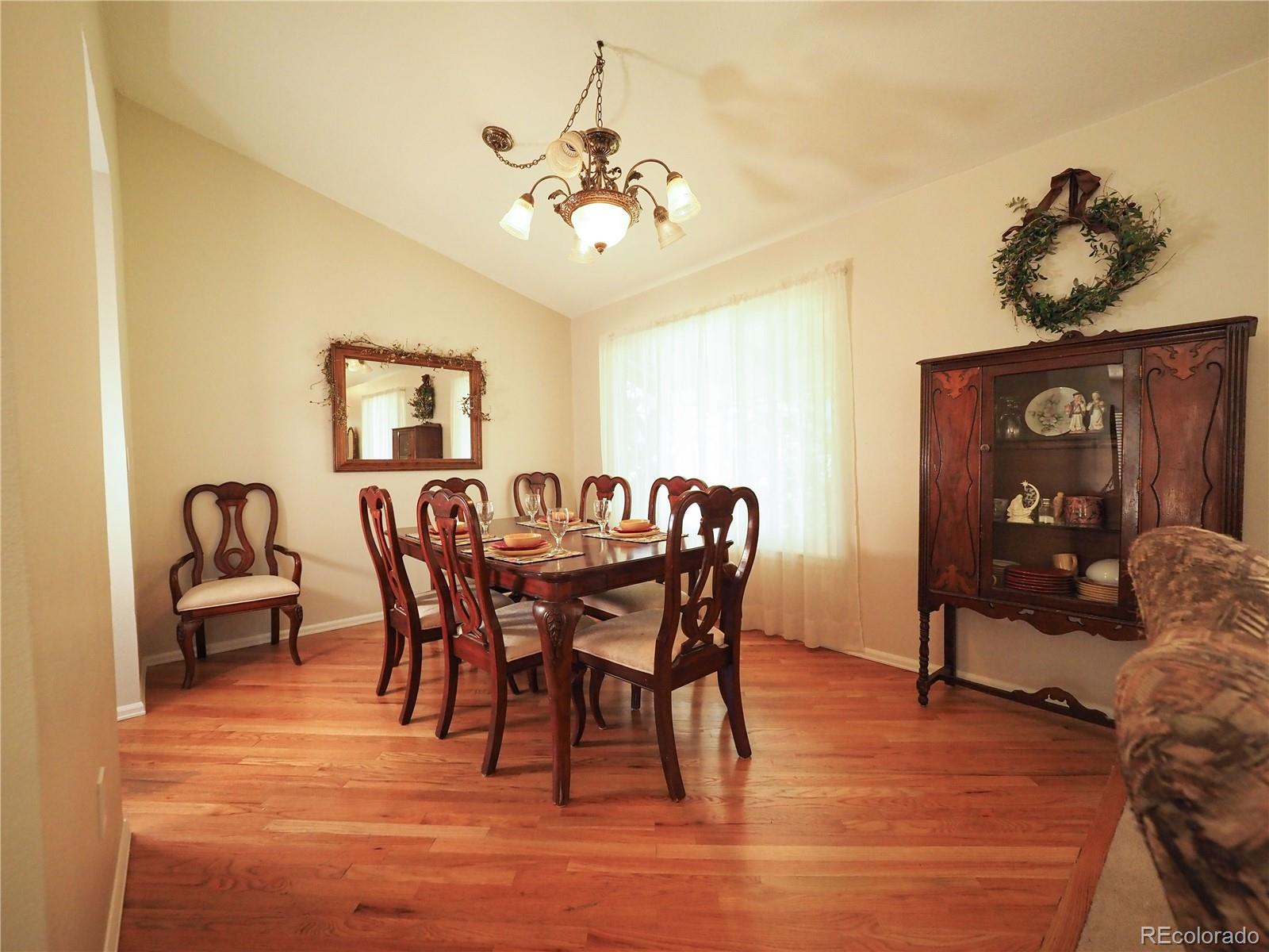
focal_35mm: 14
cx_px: 634
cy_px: 476
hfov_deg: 102.1
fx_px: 513
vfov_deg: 85.7
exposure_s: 1/160
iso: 1600
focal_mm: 7
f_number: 3.2
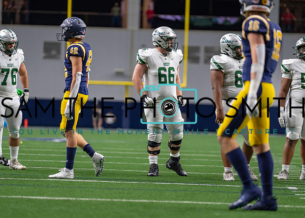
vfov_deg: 6.9
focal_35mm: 210
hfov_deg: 9.6
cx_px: 152
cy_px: 109
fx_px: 1815
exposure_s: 1/1000
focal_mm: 200
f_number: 2.8
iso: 2000
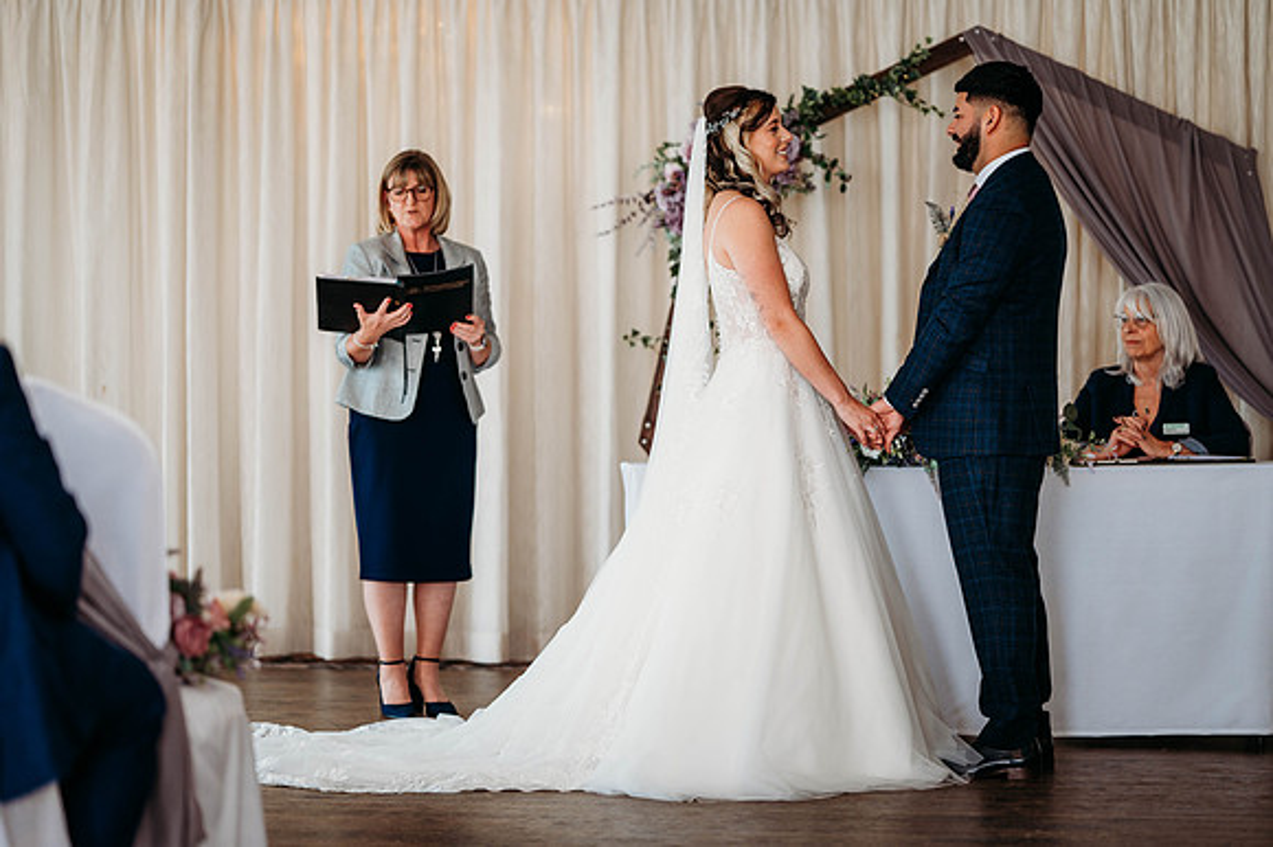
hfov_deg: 23.9
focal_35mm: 85
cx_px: 636
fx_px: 3004
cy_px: 424
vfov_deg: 16.1
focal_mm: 85
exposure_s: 1/200
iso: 180
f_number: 2
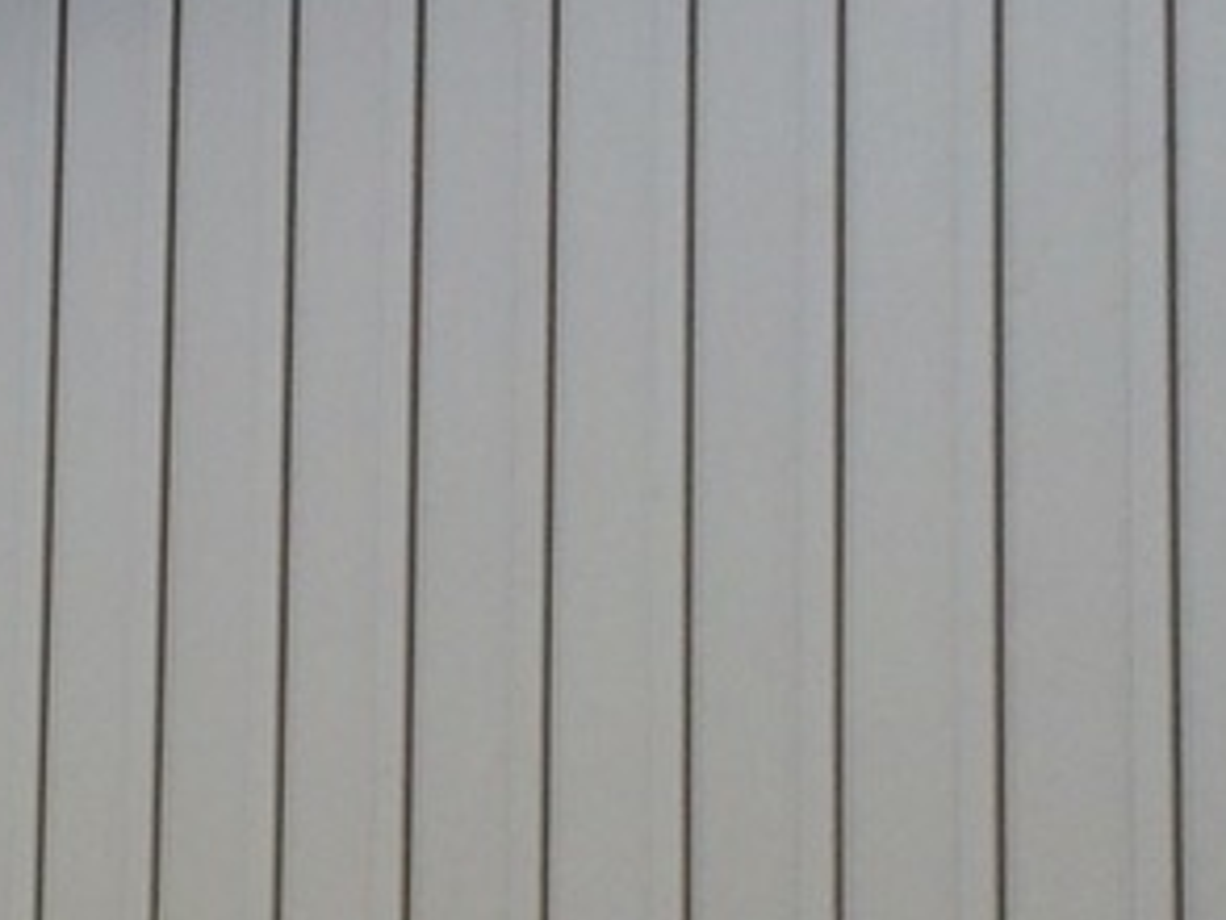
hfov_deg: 14.7
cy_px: 1393
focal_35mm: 131
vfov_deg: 10.9
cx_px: -59
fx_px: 4642
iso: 32
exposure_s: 1/394
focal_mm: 4.12
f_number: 2.2
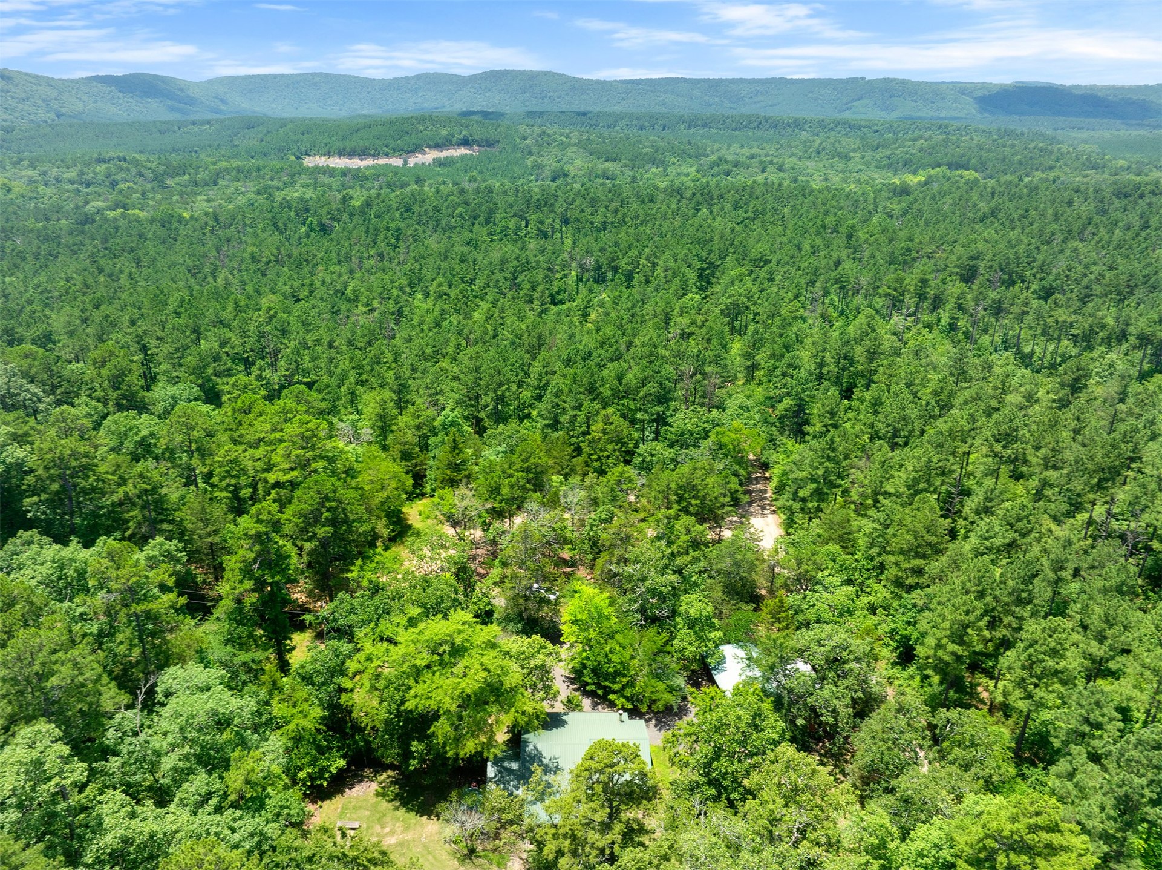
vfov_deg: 56.7
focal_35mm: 24
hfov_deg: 71.6
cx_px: 581
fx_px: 805
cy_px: 435
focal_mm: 12.29
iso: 100
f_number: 9
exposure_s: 1/160
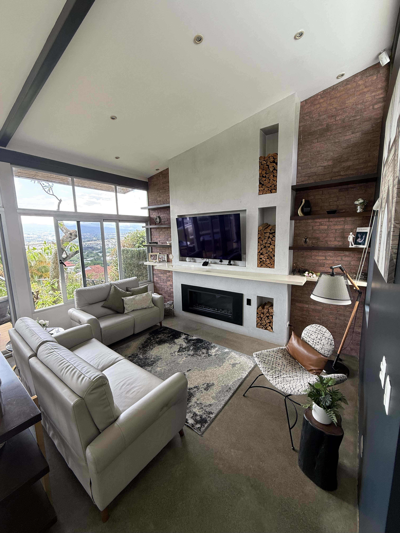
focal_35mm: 14
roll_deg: +1.0
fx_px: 216
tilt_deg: -8.4
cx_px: 200
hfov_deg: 85.7
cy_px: 266
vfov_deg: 102.1
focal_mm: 2.22
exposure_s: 1/99
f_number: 2.2
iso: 125
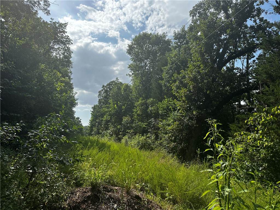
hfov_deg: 71.6
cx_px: 140
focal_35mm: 24
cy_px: 105
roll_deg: -2.0
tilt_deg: +10.0
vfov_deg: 56.8
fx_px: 194
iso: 80
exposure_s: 1/4016
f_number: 1.78
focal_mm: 6.86
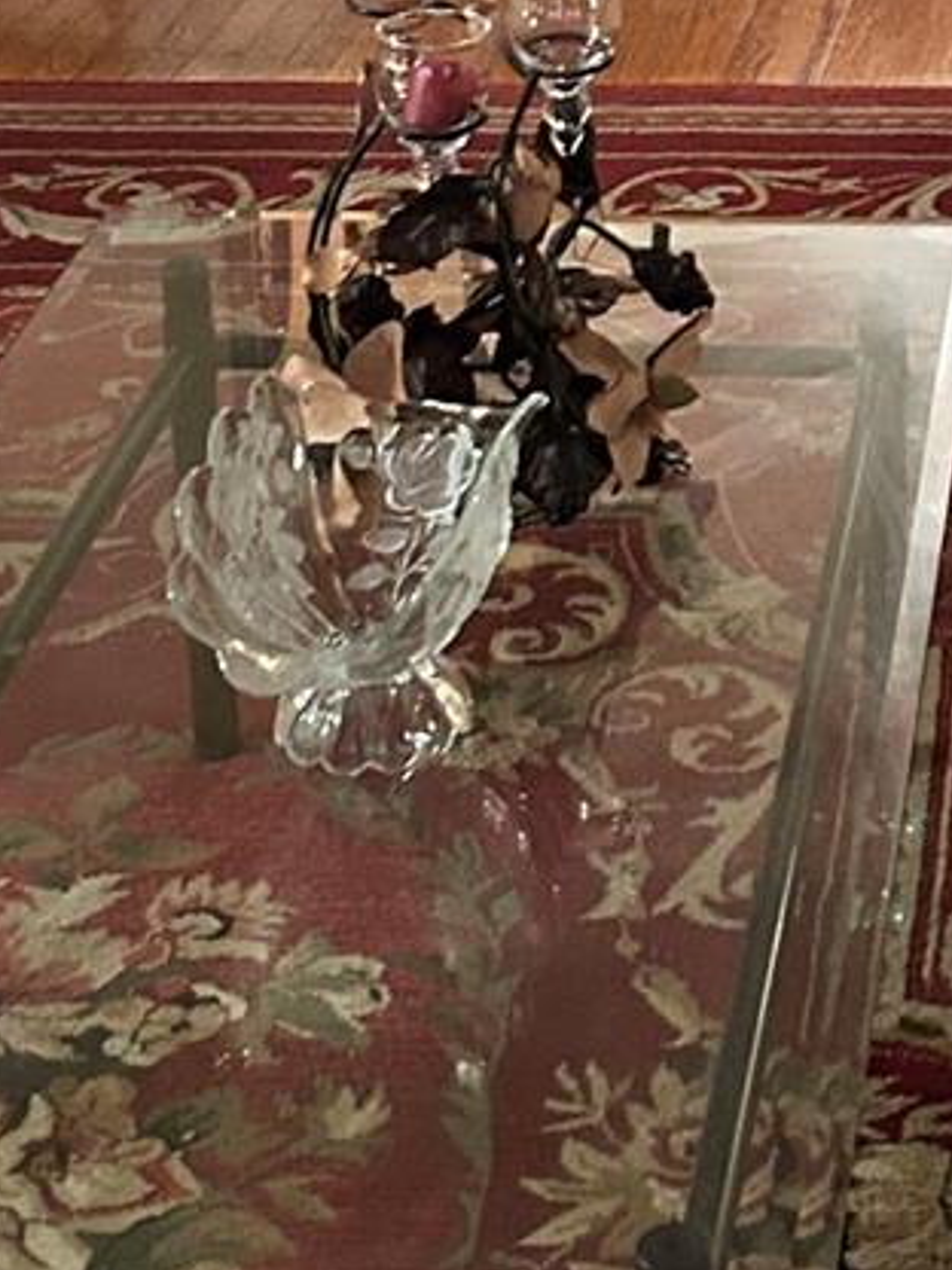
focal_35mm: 96
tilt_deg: -14.4
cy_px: -376
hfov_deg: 15.1
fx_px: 3520
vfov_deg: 19.0
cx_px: 1001
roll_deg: -0.3
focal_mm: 5.7
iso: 500
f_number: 1.5
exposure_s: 1/30
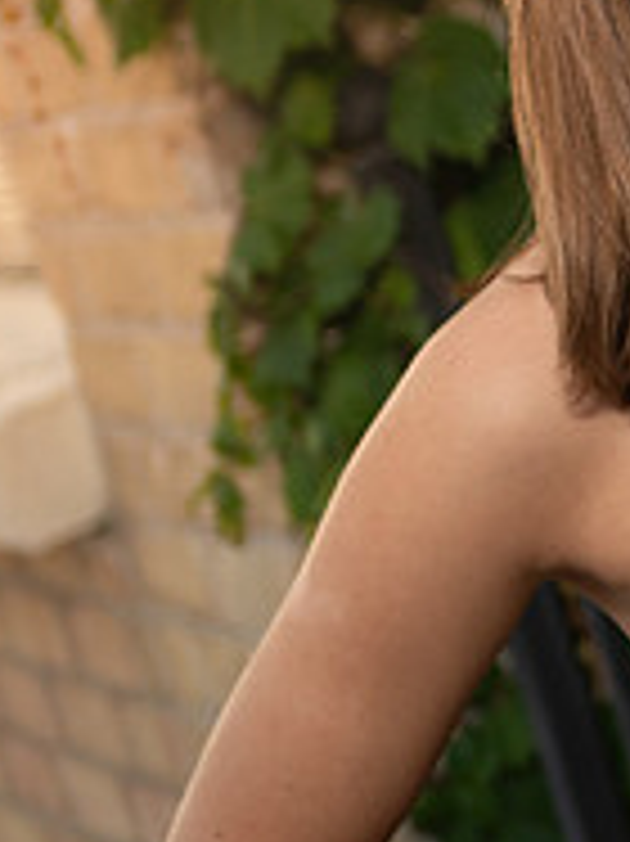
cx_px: 1153
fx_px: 5903
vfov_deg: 8.1
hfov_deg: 6.0
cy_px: 237
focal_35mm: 243
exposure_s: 1/250
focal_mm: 58
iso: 100
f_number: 2.8
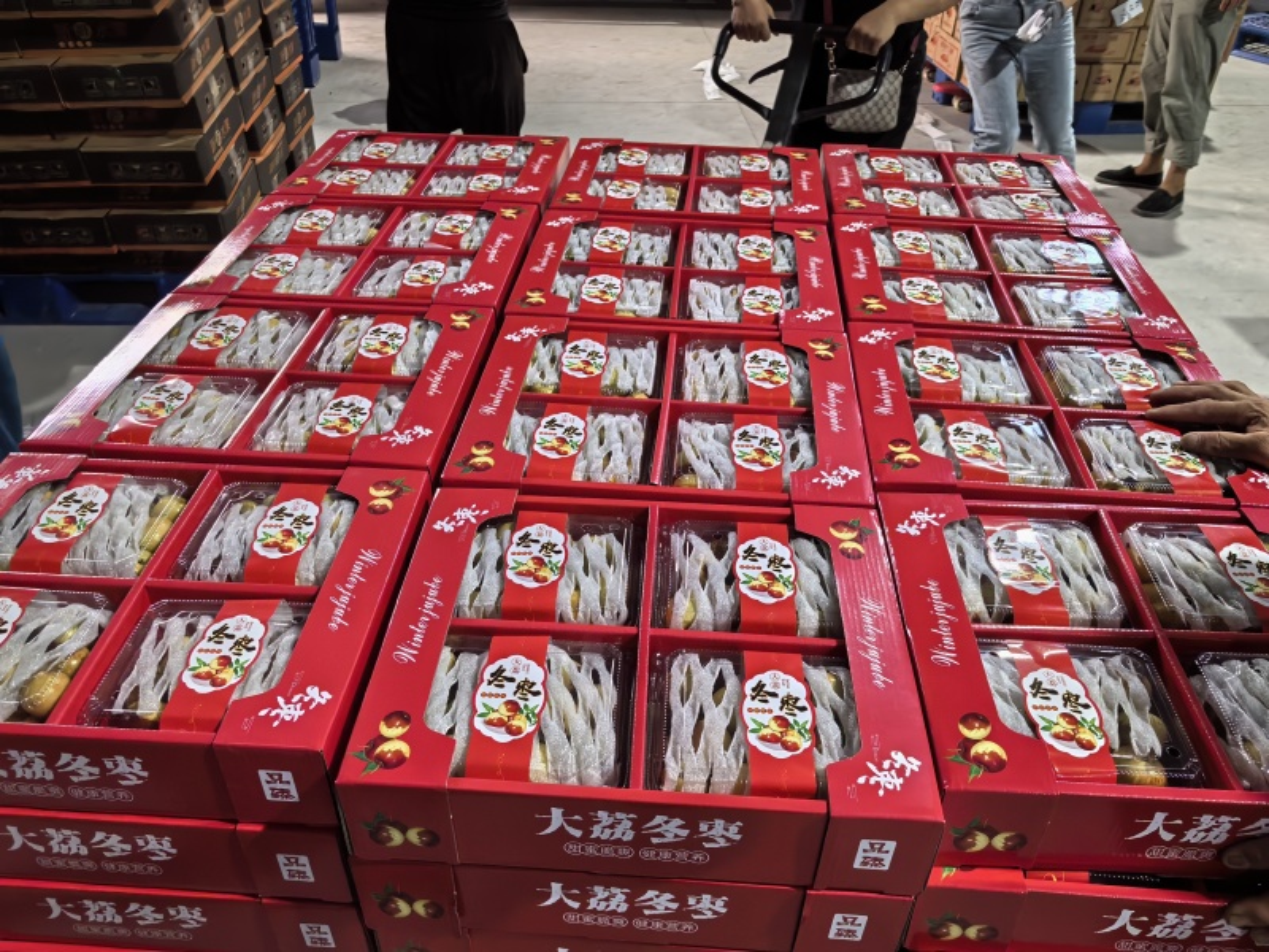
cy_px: 476
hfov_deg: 65.3
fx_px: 990
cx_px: 634
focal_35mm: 27
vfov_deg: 51.4
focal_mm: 5.75
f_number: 2
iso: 320
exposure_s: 1/100
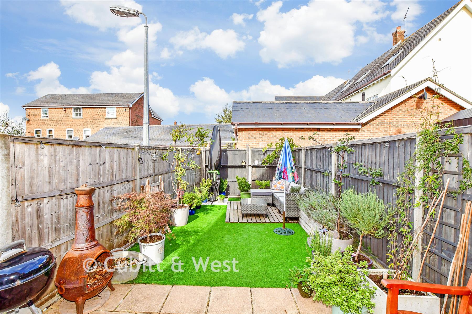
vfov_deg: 77.3
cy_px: 157
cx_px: 236
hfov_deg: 100.4
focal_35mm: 15
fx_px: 197
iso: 400
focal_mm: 10
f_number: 8
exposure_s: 1/250
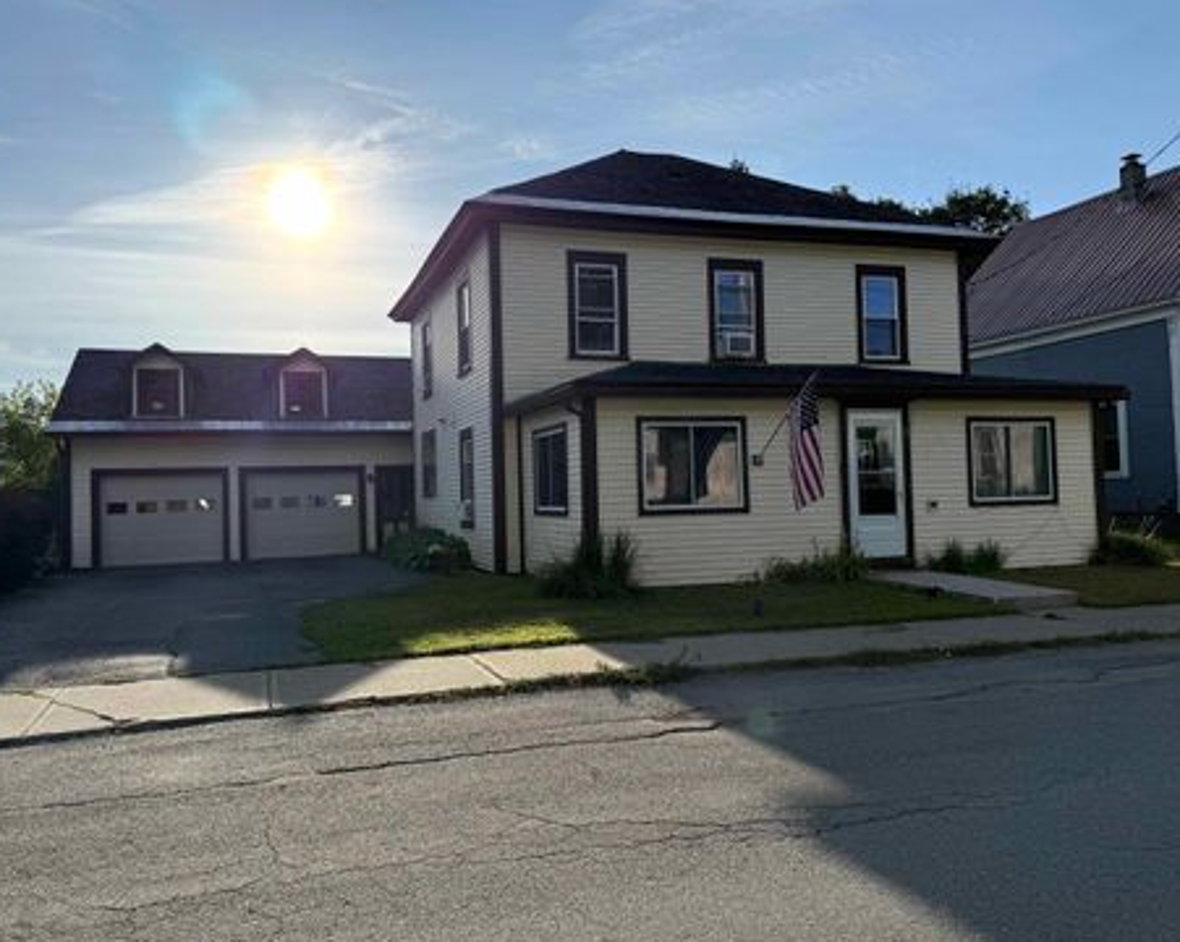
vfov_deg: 54.9
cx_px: 539
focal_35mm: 26
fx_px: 907
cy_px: 462
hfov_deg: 66.0
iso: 125
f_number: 1.78
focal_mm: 6.76
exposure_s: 1/10309
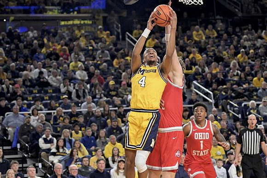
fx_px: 779
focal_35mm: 105
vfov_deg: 13.0
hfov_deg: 19.5
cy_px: 89
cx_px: 134
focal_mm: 70
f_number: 2.8
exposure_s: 1/1250
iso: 2500
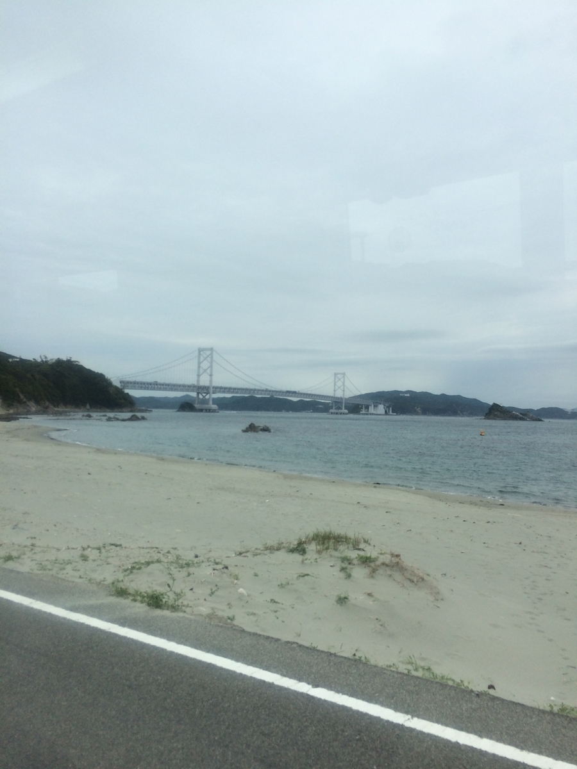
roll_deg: -2.0
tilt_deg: +1.5
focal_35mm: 29
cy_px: 384
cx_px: 288
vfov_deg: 61.7
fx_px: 645
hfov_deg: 48.2
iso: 32
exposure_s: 1/1244
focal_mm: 4.15
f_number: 2.2
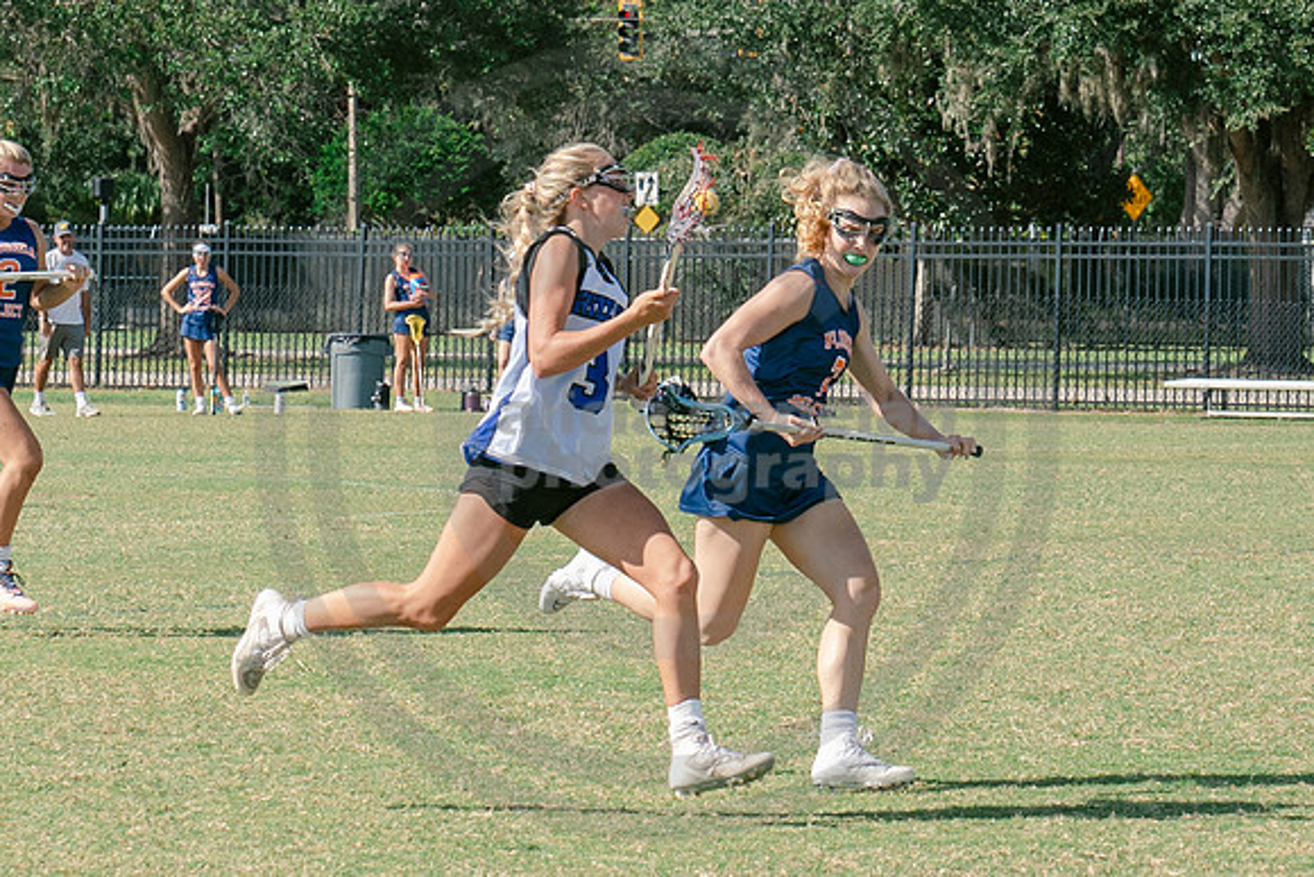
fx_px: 8102
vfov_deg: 6.2
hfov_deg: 9.3
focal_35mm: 222
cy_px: 501
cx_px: 888
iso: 250
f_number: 5.6
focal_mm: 70
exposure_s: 1/1000
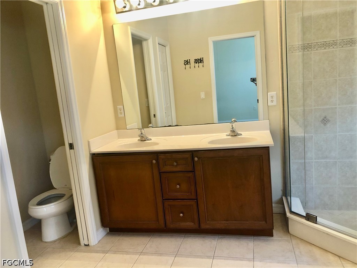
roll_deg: +5.3
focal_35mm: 28
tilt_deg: -10.2
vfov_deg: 49.7
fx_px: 289
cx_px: 178
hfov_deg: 63.4
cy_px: 134
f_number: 1.8
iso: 40
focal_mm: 4
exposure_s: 1/17
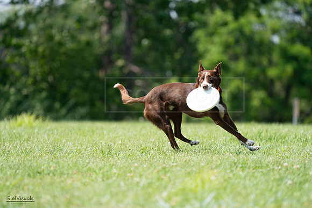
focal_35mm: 411
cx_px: 156
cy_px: 104
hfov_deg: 5.0
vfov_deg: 3.3
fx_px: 3563
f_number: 6.3
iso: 1600
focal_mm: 411
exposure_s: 1/4000
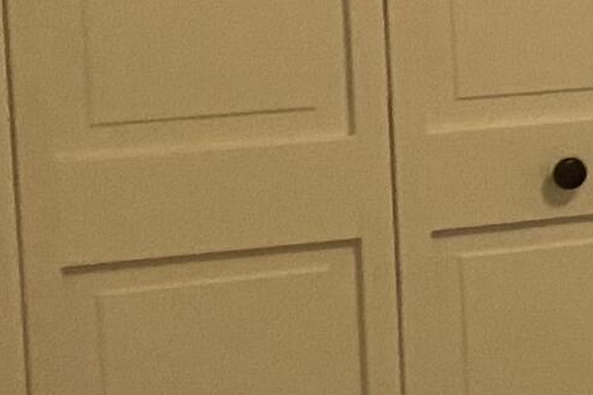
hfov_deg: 10.5
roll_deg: -0.8
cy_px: 15
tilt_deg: -9.0
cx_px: 1435
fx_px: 2751
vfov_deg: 8.2
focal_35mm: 167
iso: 400
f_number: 1.8
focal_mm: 4.25
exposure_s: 1/60
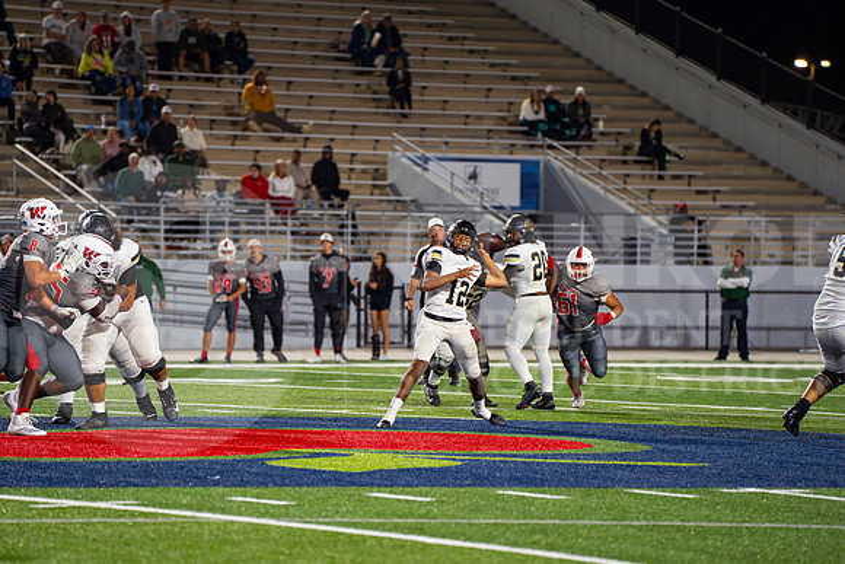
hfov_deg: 10.6
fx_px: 4547
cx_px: 394
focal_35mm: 194
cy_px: 298
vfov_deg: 7.1
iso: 3200
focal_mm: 180
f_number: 3.2
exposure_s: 1/1600
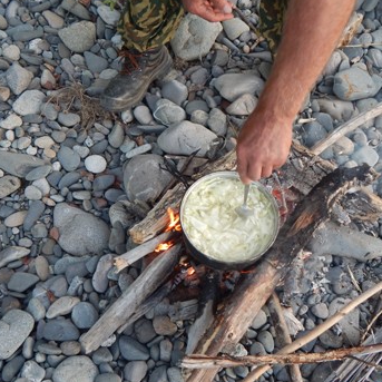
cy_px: 200
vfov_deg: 48.4
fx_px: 424
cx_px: 202
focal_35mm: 34
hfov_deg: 48.4
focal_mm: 4
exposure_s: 1/80
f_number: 3
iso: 125
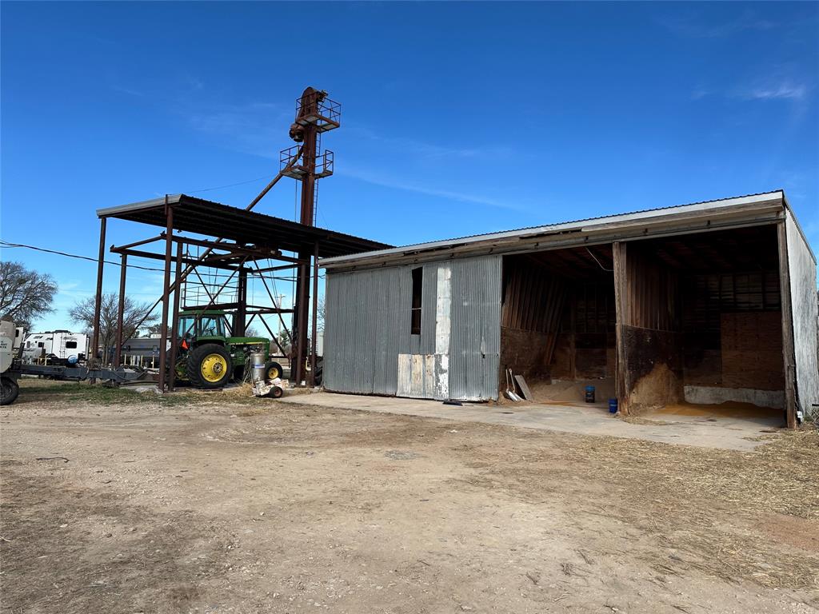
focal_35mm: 24
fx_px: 568
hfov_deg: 71.6
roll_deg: -1.3
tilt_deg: +4.9
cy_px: 307
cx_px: 410
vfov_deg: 56.8
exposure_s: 1/3861
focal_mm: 6.86
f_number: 1.78
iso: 80
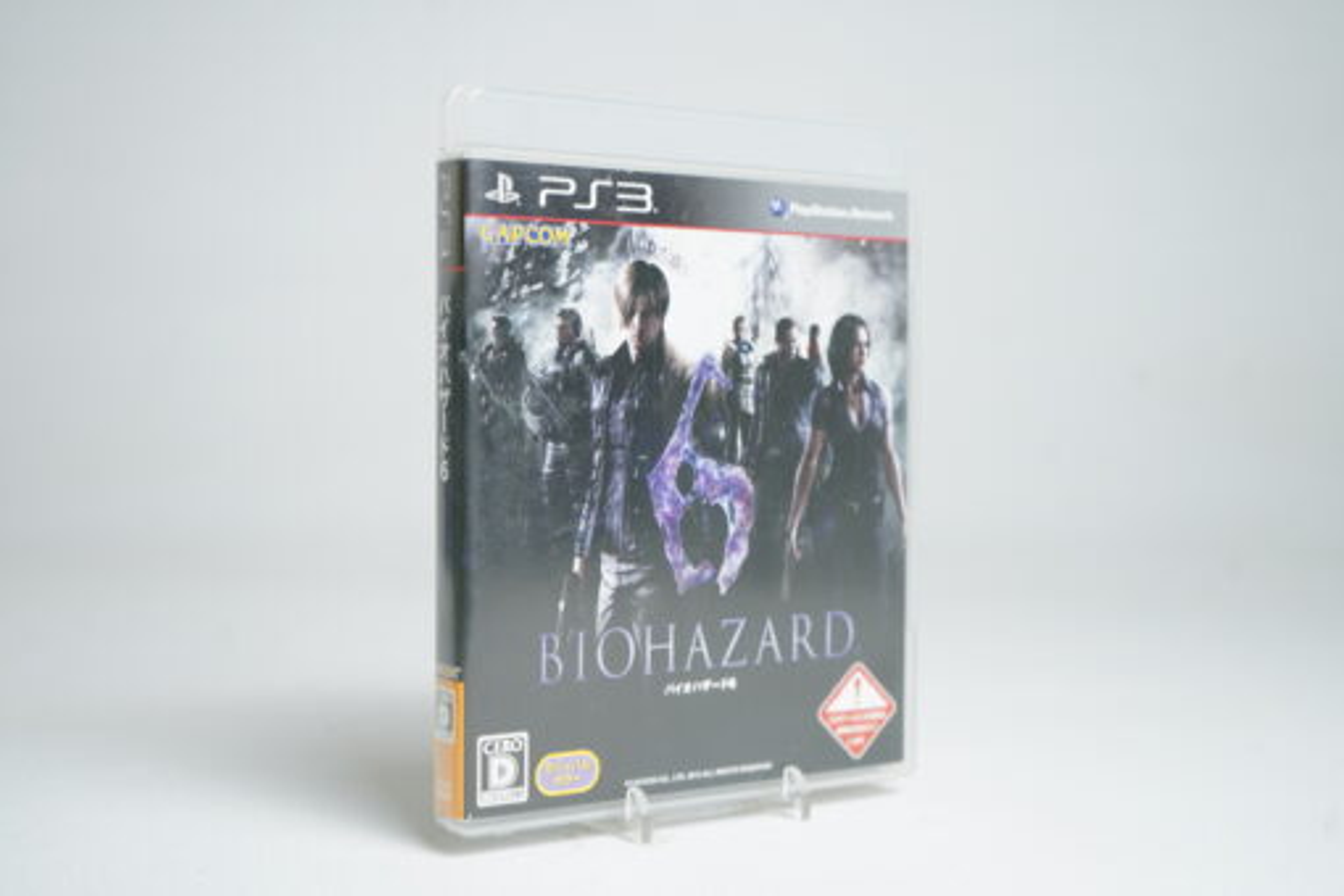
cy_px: 448
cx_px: 672
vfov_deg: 28.6
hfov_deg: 41.9
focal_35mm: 47
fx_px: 1755
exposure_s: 1/30
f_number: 4.5
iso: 160
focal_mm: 47
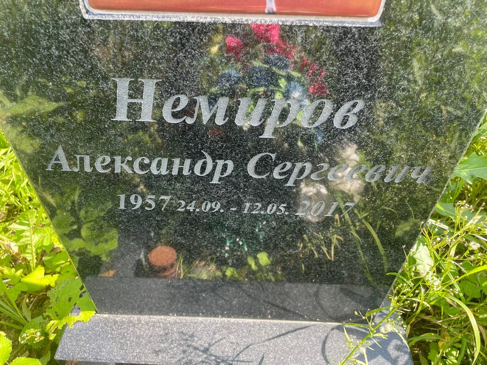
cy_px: 182
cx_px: 244
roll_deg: -1.6
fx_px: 366
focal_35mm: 26
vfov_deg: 53.1
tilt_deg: -44.9
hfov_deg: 67.3
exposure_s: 1/251
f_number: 1.6
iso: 32
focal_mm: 4.2
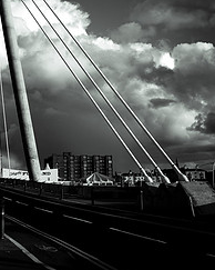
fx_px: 374
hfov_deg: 31.5
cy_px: 83
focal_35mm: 47
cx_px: 55
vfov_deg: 39.0
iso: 160
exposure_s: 1/320
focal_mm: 18
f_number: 7.1
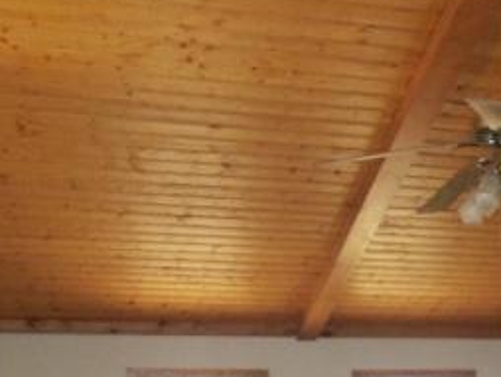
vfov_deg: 19.1
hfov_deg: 25.5
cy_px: 446
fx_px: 1058
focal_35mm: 73
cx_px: 489
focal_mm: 5.2
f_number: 3.4
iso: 250
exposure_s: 1/30
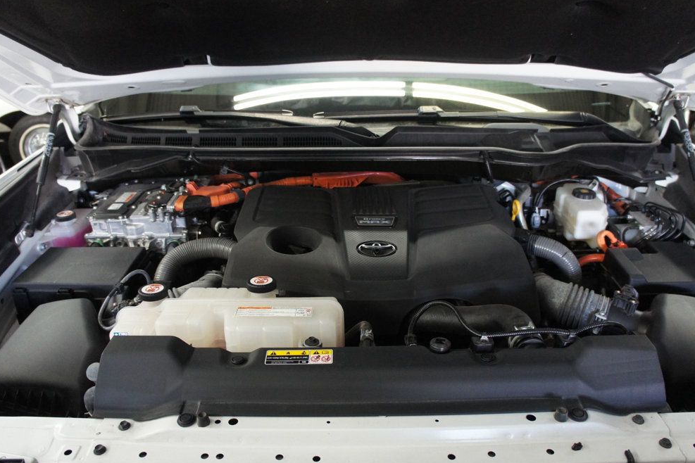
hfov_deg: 65.5
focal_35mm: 28
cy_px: 233
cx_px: 357
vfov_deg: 46.4
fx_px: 541
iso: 1600
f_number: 3.5
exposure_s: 1/80
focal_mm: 18
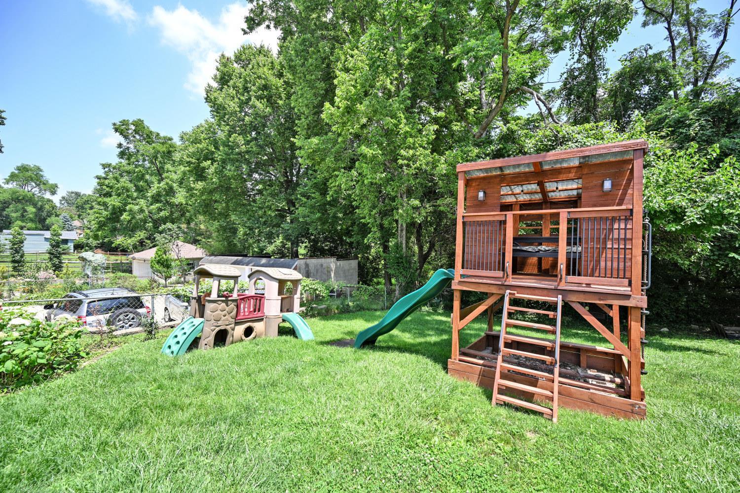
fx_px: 288
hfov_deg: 104.3
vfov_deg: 81.2
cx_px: 370
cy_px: 246
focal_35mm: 14
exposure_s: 1/250
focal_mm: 14
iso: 180
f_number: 5.6
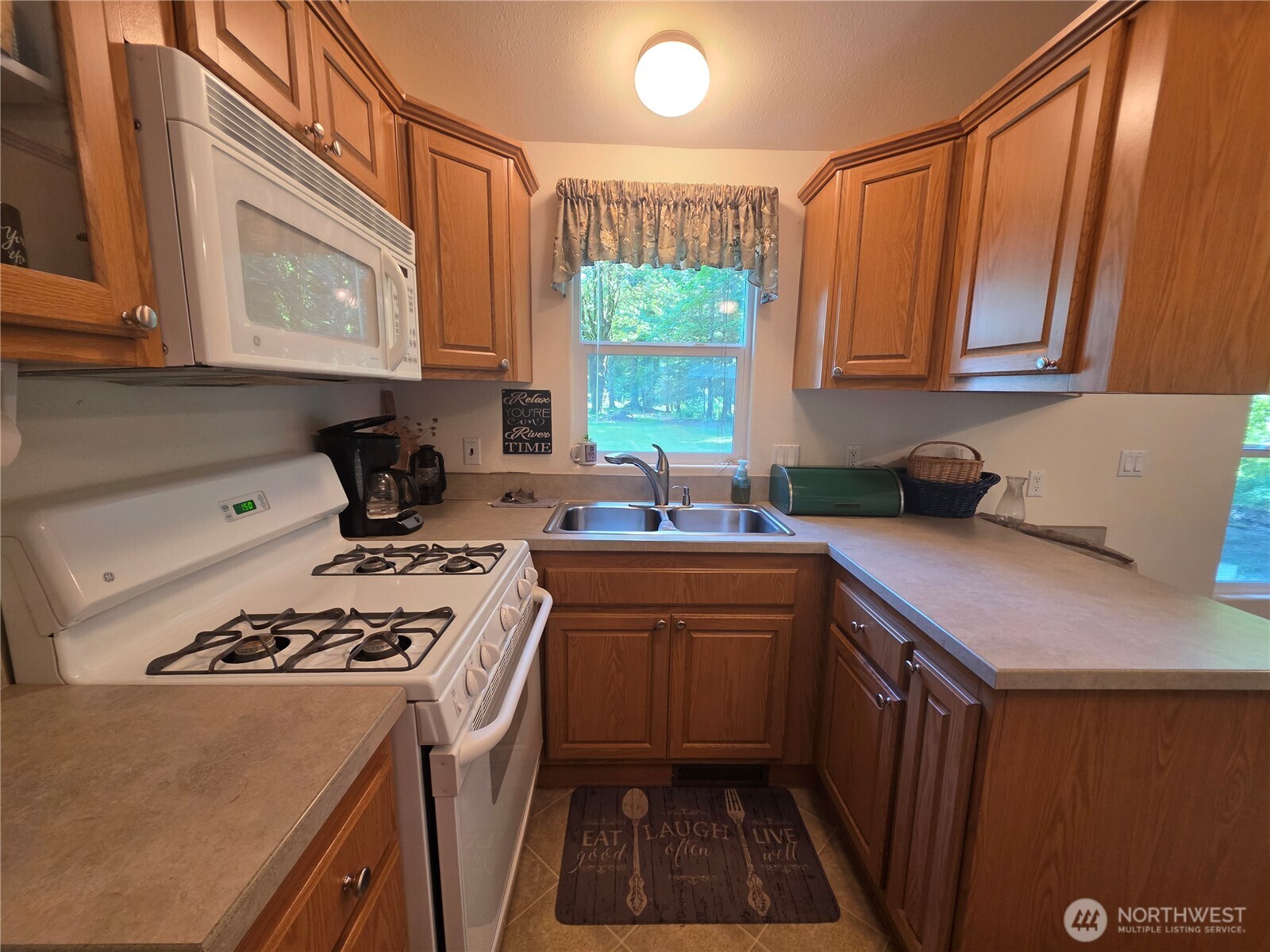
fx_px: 477
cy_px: 476
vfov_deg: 89.9
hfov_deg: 106.2
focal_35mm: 13
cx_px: 635
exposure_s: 1/60
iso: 200
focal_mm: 2.2
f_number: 1.9
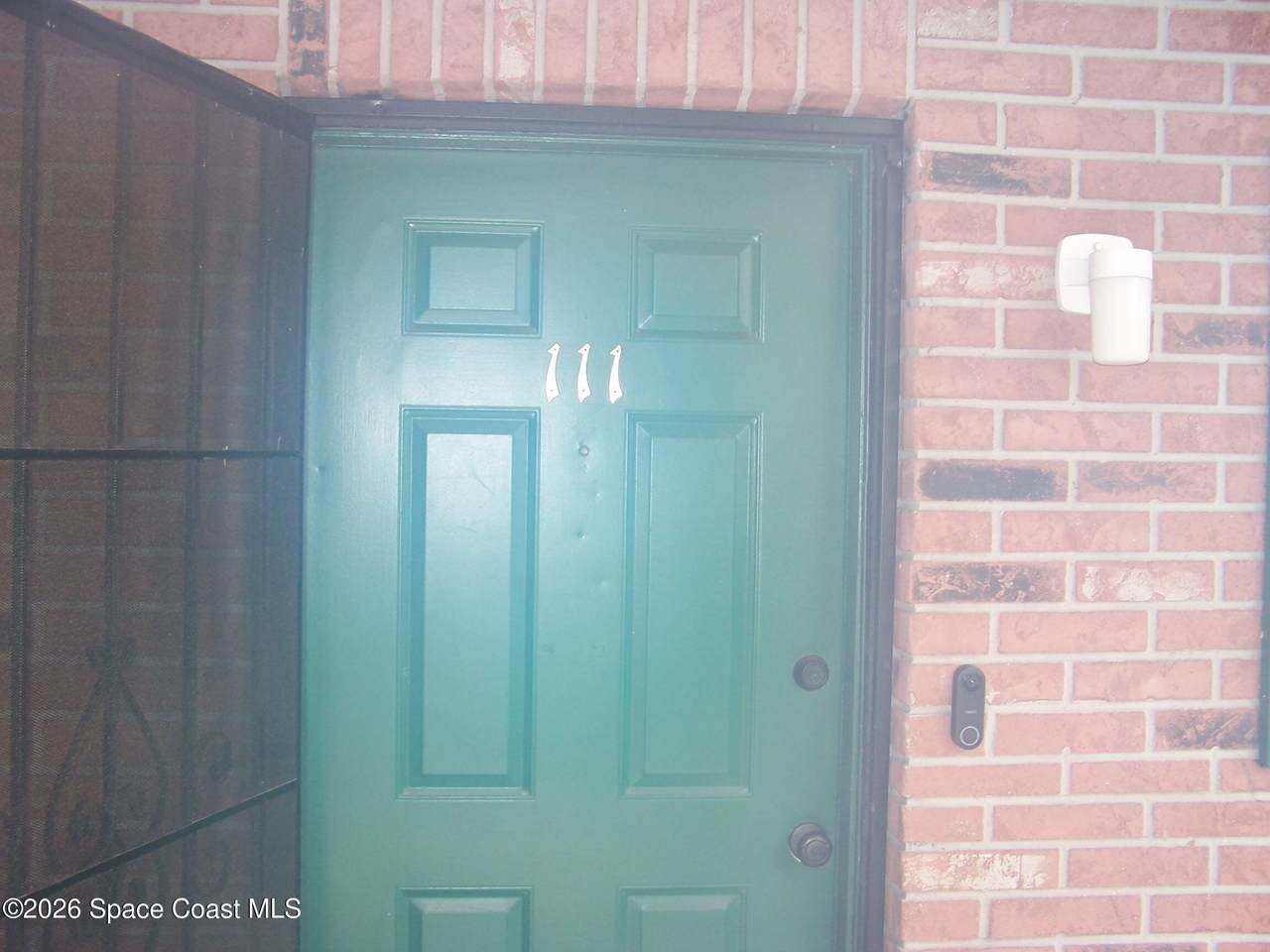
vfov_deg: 37.7
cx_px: 635
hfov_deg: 49.0
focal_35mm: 38
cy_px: 476
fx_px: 1394
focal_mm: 6.3
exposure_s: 1/60
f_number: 2.8
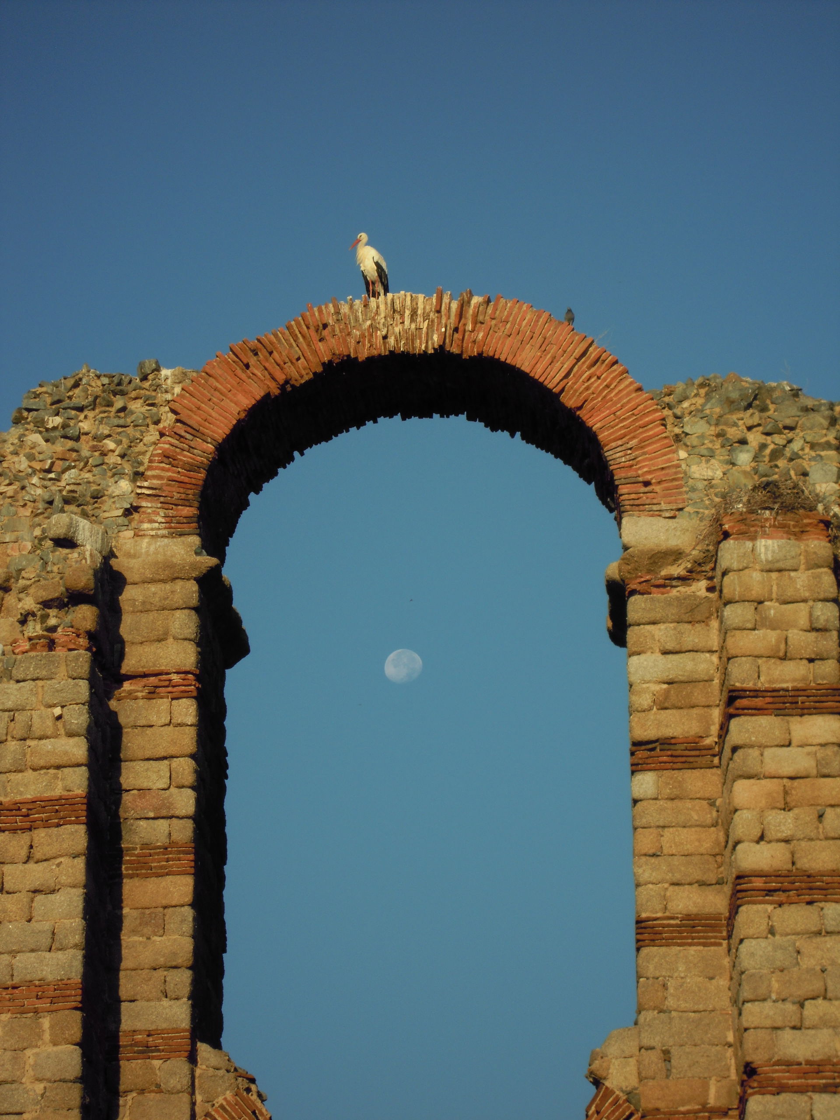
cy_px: 560
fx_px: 4530
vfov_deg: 14.1
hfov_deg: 10.6
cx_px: 420
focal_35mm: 140
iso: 100
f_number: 6.6
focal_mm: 25
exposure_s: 1/400
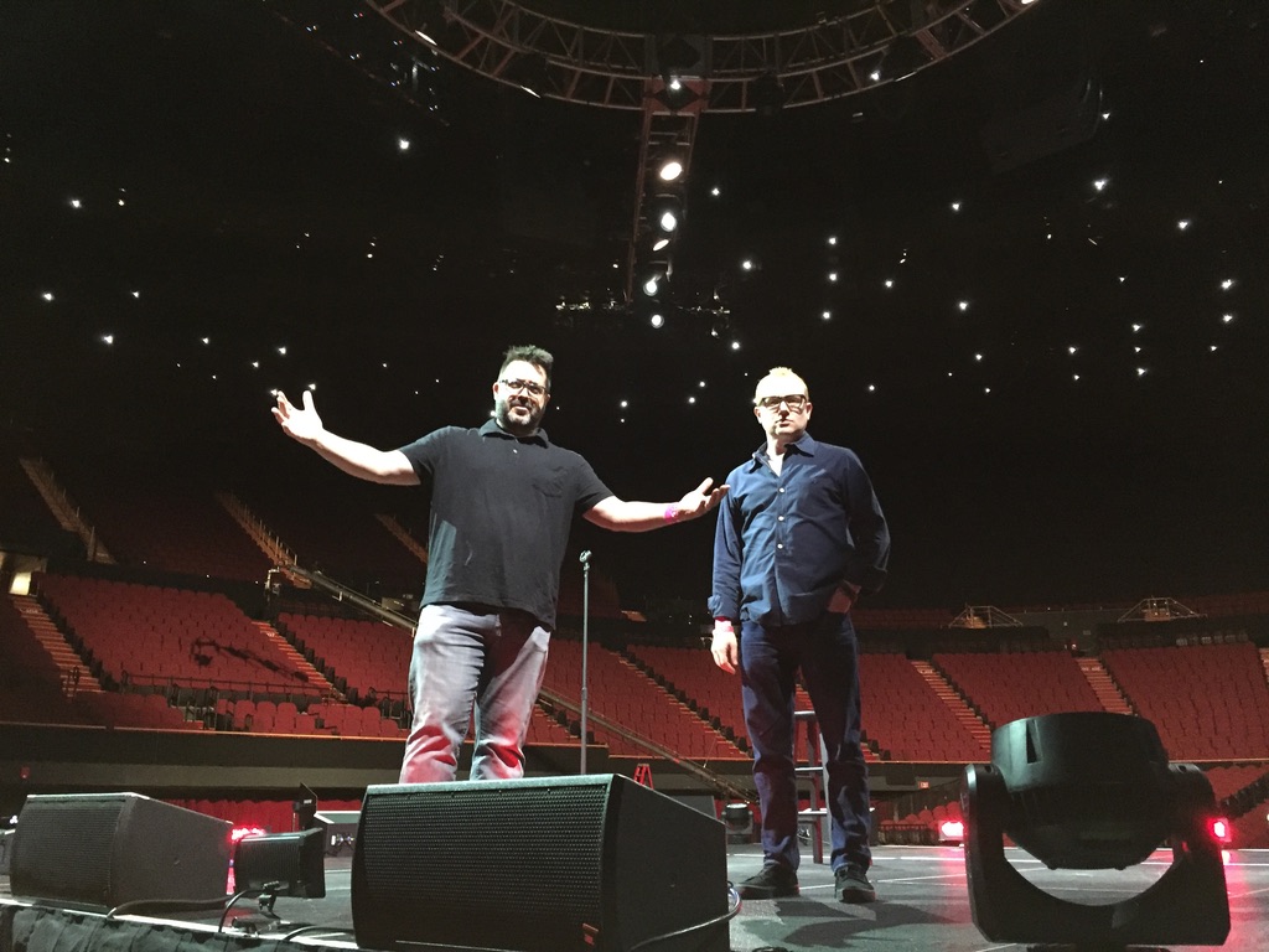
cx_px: 634
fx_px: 1063
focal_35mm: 29
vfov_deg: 48.2
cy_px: 476
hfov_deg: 61.7
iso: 320
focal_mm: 4.15
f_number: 2.2
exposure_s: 1/15
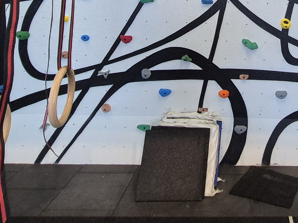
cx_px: 249
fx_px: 301
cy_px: -16
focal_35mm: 35
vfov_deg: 35.4
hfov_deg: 48.8
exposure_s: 1/50
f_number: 2.2
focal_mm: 2.2
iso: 250
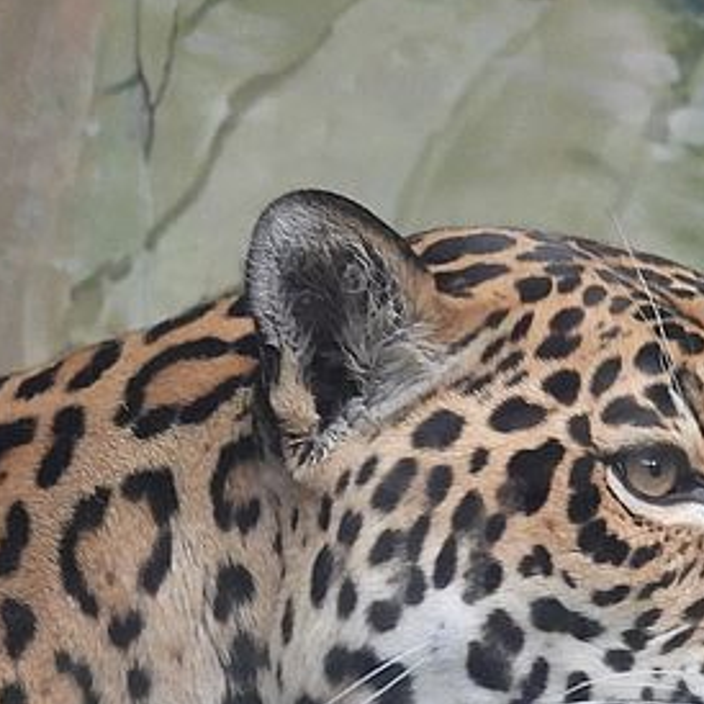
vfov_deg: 1.9
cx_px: 383
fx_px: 20777
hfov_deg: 1.9
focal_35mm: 903
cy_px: 619
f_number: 5
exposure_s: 1/40
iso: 400
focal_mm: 62.5
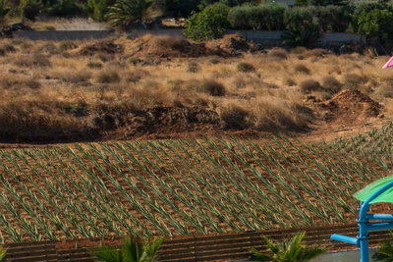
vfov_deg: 10.6
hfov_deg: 14.5
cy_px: 288
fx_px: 1398
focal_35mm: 128
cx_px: 653
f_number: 13
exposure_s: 1/250
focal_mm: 32
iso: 200
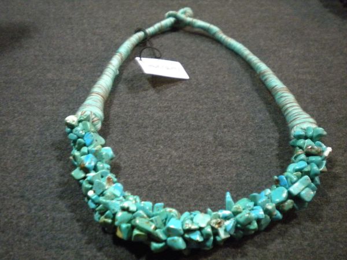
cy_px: 130
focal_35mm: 41
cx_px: 174
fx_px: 411
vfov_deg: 35.1
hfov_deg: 45.8
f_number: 3.5
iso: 800
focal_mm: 7.4
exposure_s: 1/5.1
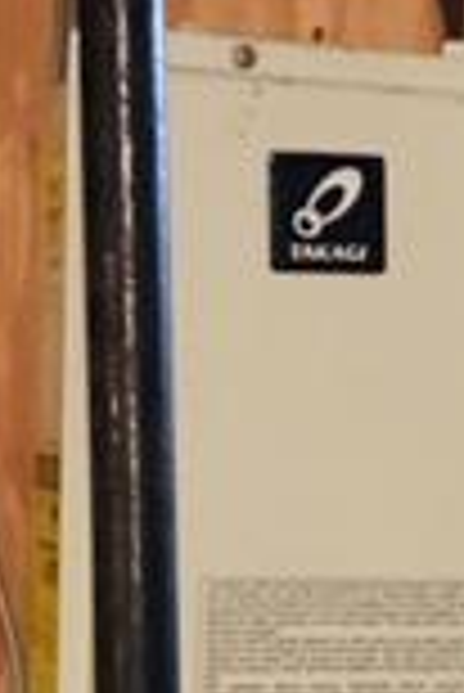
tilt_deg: -1.1
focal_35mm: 125
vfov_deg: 16.2
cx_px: 671
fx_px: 2411
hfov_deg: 10.6
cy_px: 567
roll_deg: +1.7
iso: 1000
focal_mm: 4.15
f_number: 2.2
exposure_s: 1/17
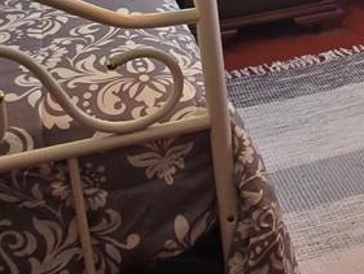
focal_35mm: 74
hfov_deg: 24.3
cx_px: 413
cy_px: -70
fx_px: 778
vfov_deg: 18.7
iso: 160
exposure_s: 1/60
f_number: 2.2
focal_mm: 2.2
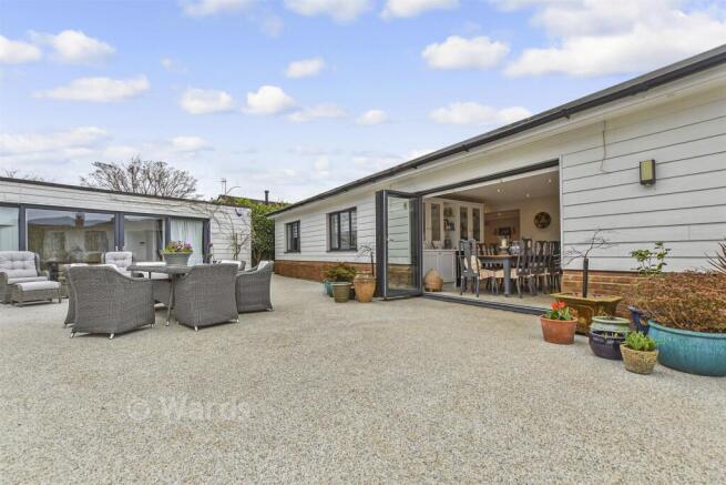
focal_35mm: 15
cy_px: 242
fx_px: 303
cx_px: 363
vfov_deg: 77.4
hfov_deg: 100.4
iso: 200
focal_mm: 10
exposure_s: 1/160
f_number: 9
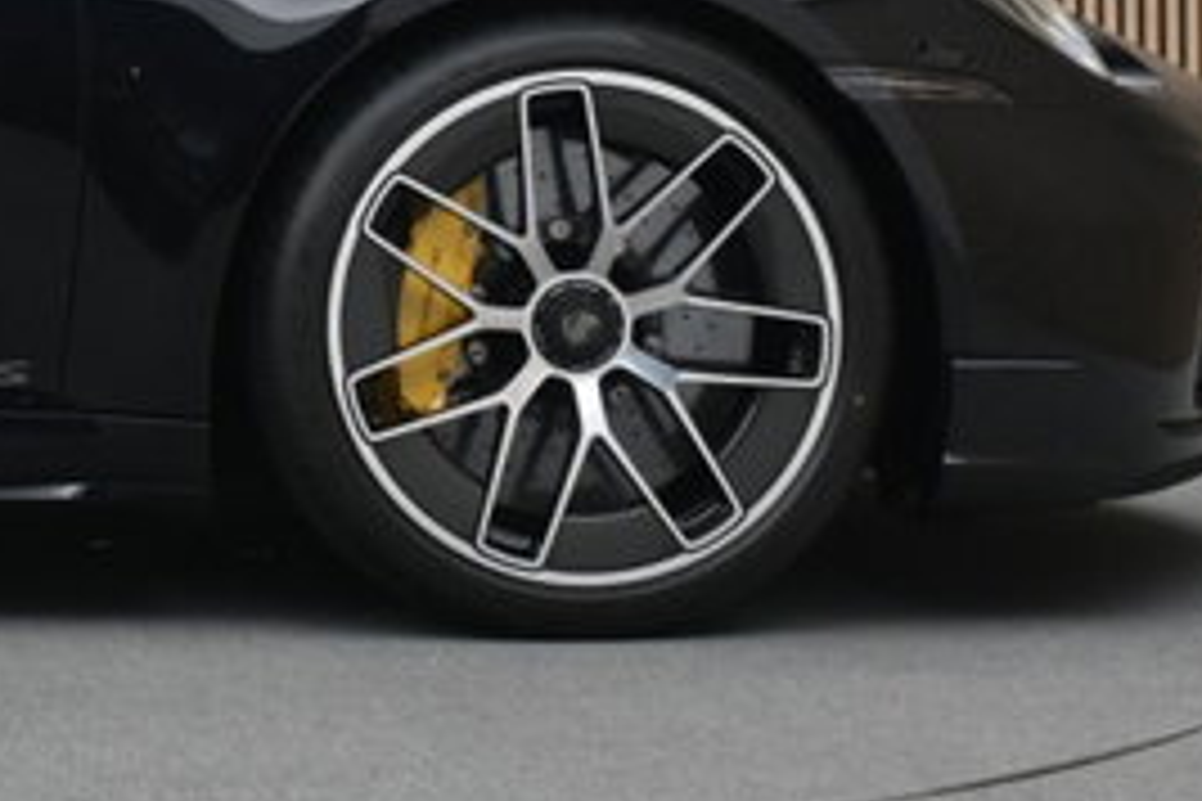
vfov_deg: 8.6
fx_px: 5274
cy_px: -232
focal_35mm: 158
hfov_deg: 12.4
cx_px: -608
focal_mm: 27.5
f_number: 4.5
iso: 500
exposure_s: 1/40
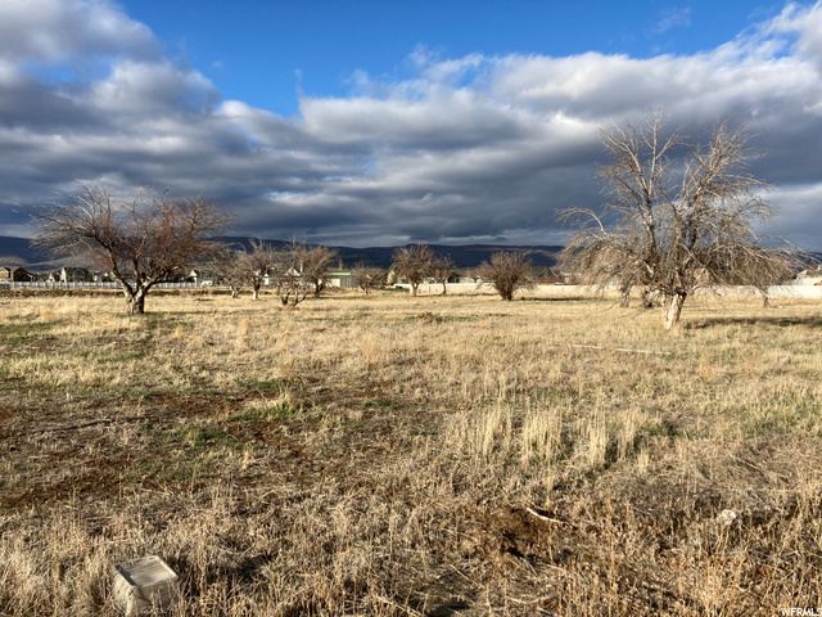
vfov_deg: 49.7
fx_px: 665
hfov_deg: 63.4
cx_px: 411
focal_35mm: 28
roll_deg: -0.7
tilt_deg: -0.4
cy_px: 308
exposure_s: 1/1946
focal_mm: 3.99
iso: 20
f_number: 1.8
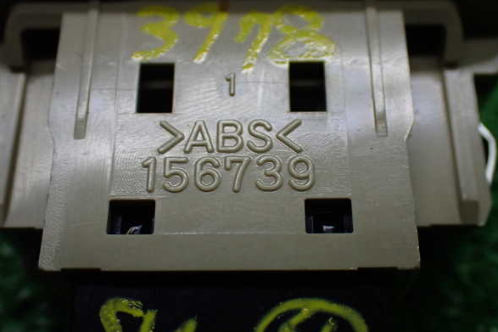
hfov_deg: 39.6
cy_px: 167
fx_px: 691
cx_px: 254
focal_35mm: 50
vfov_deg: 27.0
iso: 400
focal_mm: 8.4
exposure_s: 1/200
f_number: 3.1
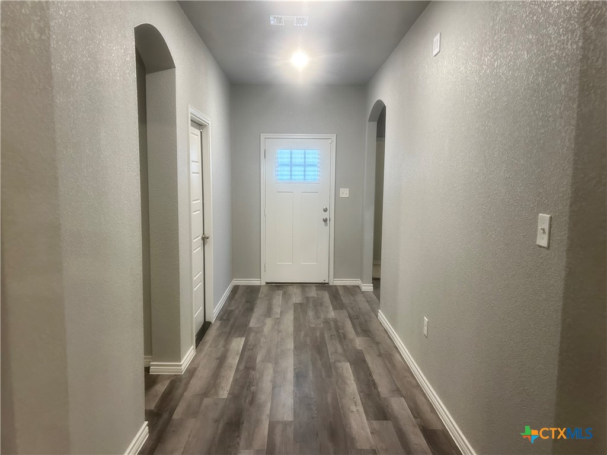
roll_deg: -1.1
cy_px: 228
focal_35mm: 26
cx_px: 304
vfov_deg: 53.1
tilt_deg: -7.9
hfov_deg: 67.3
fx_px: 456
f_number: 1.5
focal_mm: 5.7
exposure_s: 1/60
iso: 200
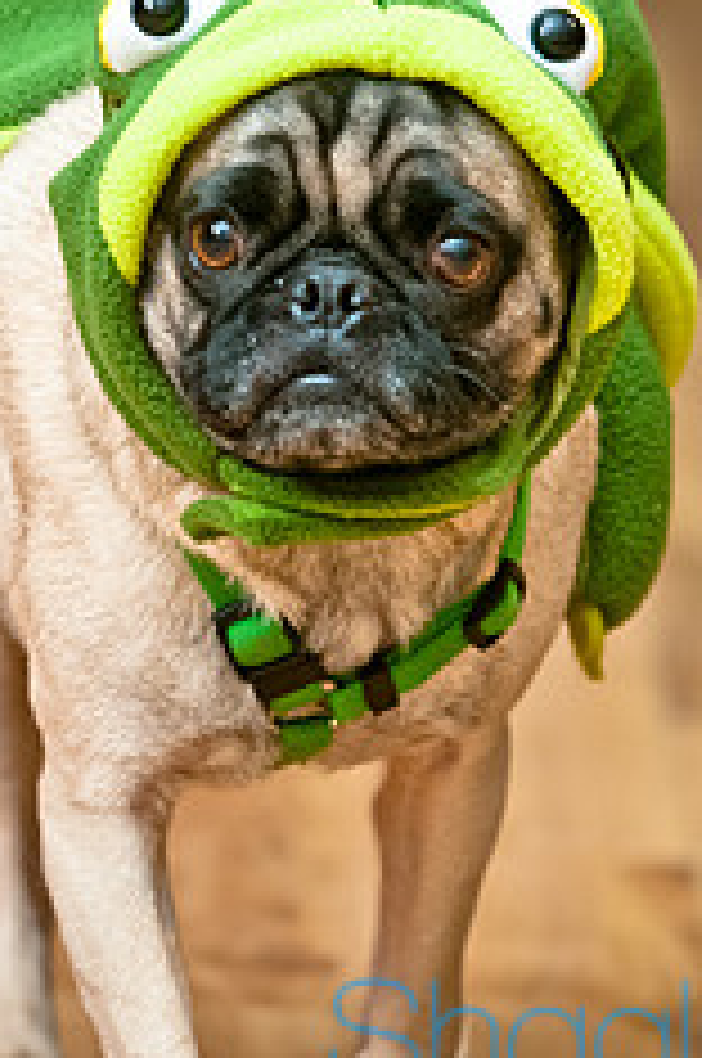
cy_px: 248
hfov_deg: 3.3
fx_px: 12202
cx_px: 367
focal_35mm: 416
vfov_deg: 5.0
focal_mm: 145
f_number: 4
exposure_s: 1/200
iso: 200
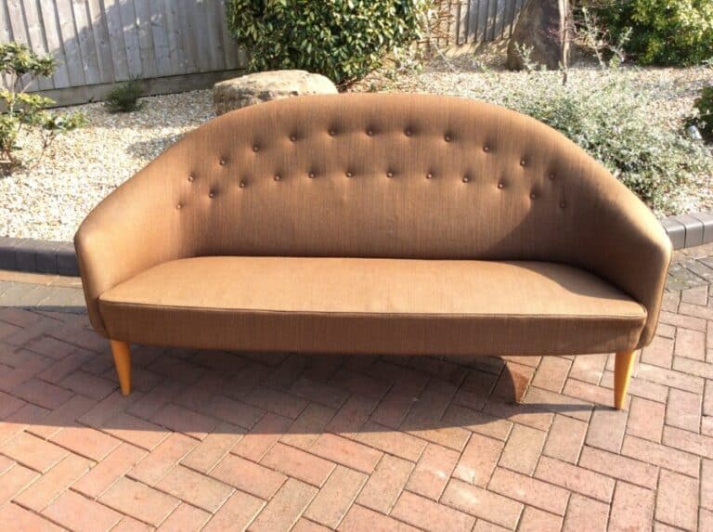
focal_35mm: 32
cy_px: 266
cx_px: 356
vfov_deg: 44.0
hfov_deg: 56.9
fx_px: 658
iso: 32
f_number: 2.4
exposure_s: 1/306
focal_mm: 3.3
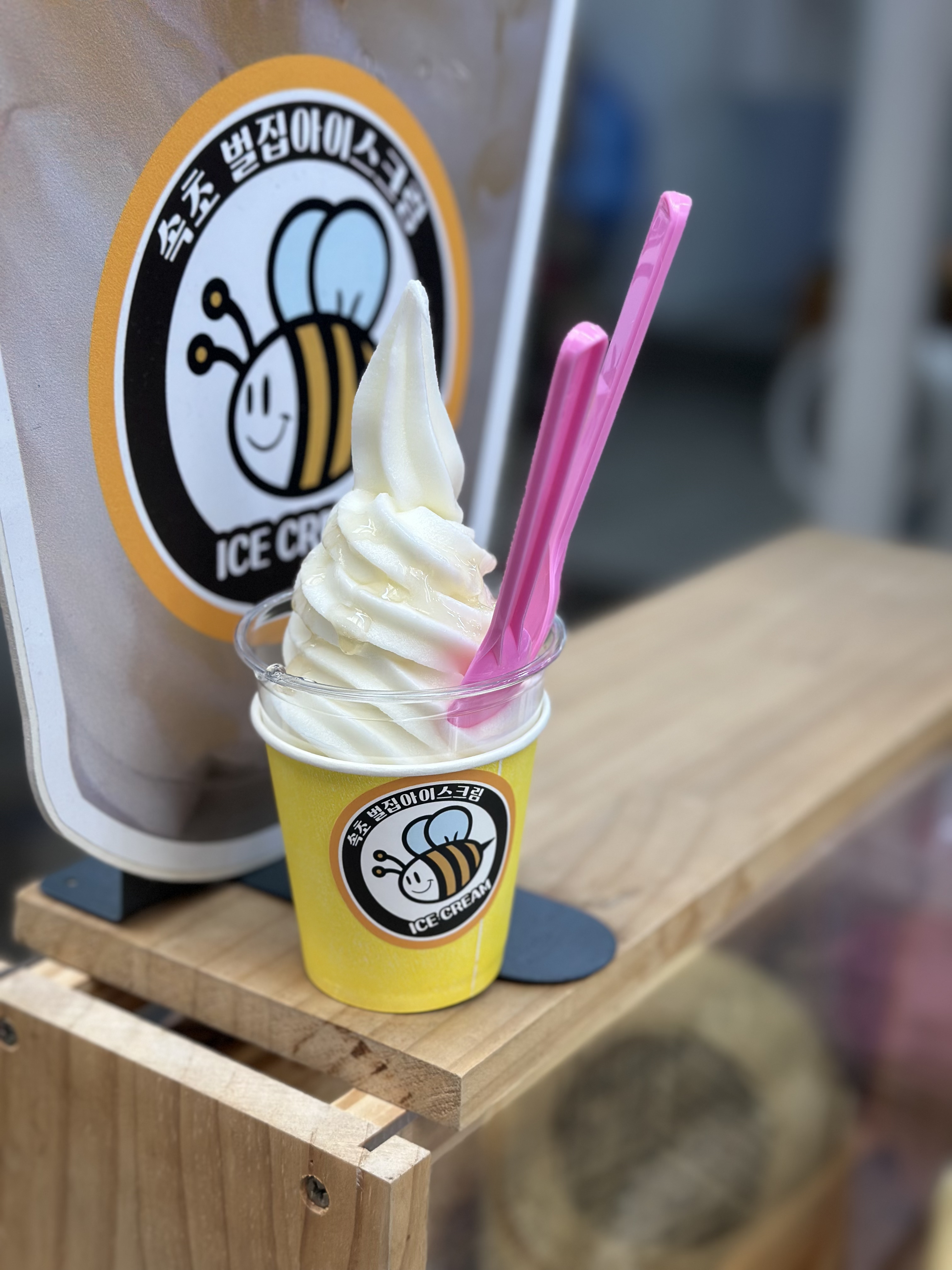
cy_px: 635
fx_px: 1760
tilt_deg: -17.6
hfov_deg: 30.3
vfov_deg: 39.7
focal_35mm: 48
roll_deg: -3.5
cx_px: 476
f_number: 1.78
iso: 80
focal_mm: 6.86
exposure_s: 1/424
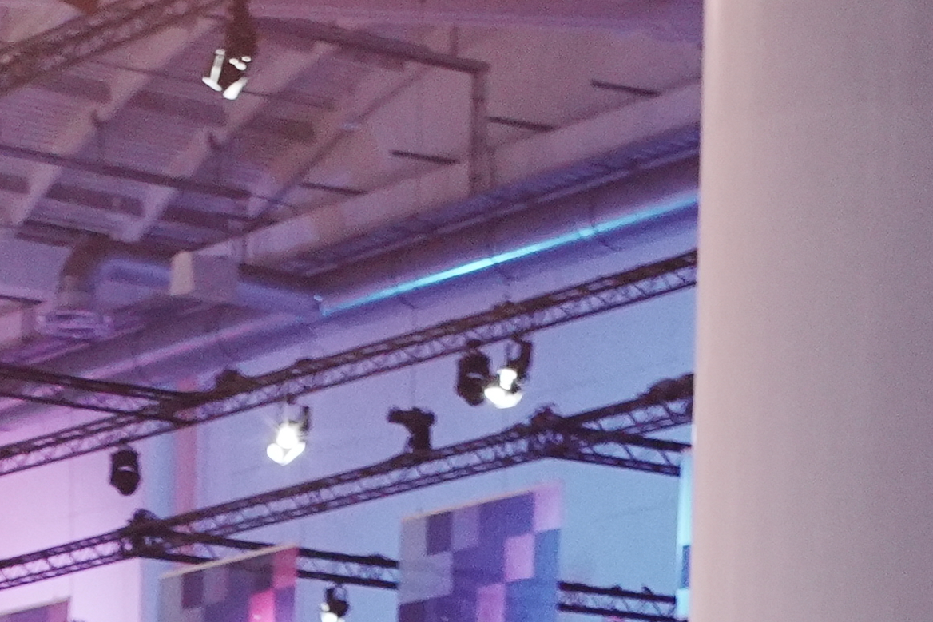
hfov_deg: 12.1
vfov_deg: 7.6
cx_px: -36
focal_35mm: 168
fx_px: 4354
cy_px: 1543
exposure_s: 1/100
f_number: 4.5
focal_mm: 28
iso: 2500
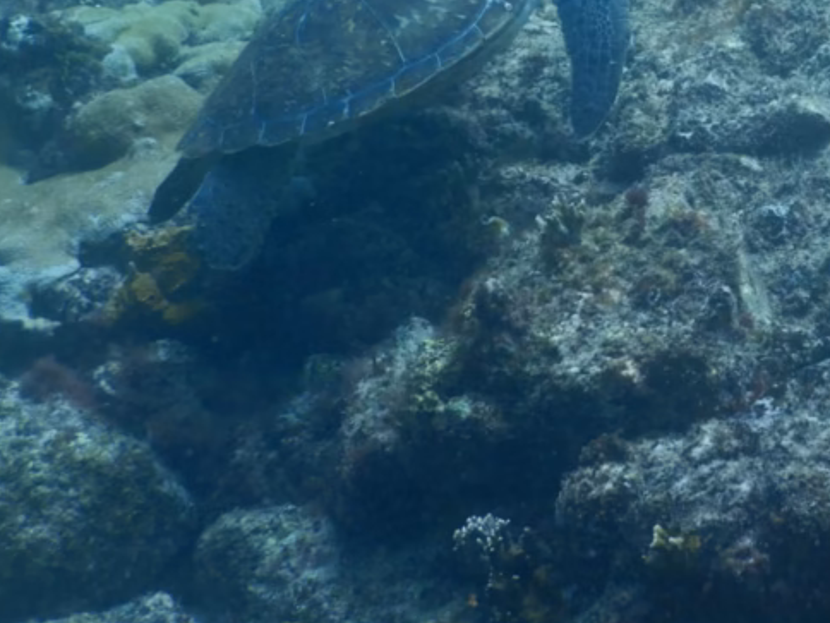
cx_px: 746
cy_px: 89
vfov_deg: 15.7
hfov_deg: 20.7
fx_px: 2230
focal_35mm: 93
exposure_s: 1/250
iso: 125
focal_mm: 7.8
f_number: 4.3
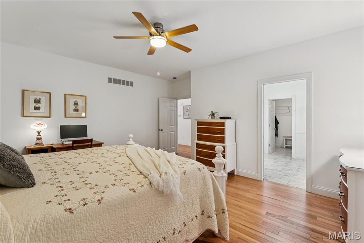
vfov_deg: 73.4
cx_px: 182
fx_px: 163
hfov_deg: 96.4
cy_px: 122
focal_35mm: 16
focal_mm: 16.1
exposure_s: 1/1.67
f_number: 13
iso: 200
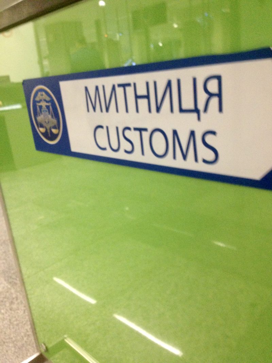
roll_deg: +5.3
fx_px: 367
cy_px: 182
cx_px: 136
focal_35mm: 35
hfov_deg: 40.7
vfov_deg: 52.6
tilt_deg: -14.8
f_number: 2.4
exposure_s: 1/20
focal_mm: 4.28
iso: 320
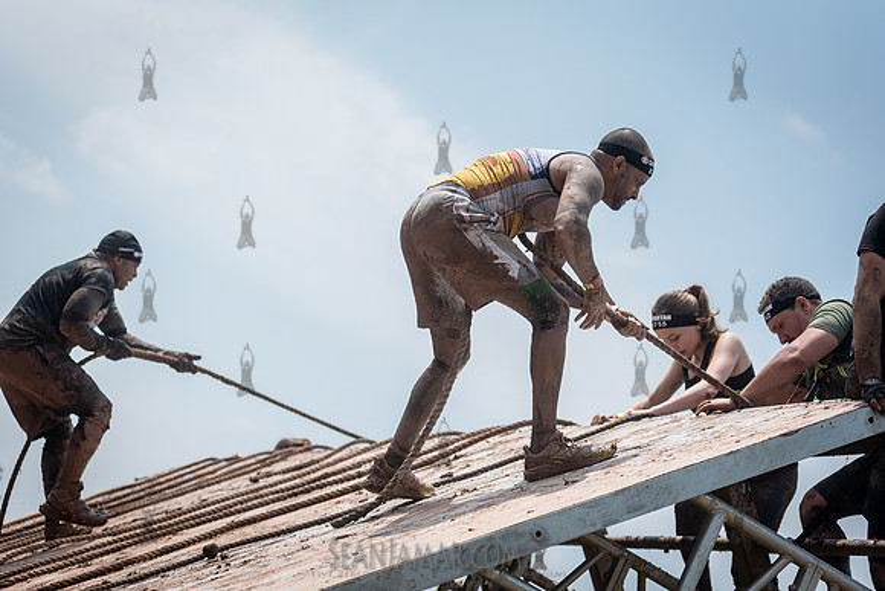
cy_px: 296
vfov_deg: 17.1
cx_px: 442
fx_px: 1967
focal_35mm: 80
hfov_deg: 25.4
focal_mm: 80
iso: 400
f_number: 4
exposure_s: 1/4000
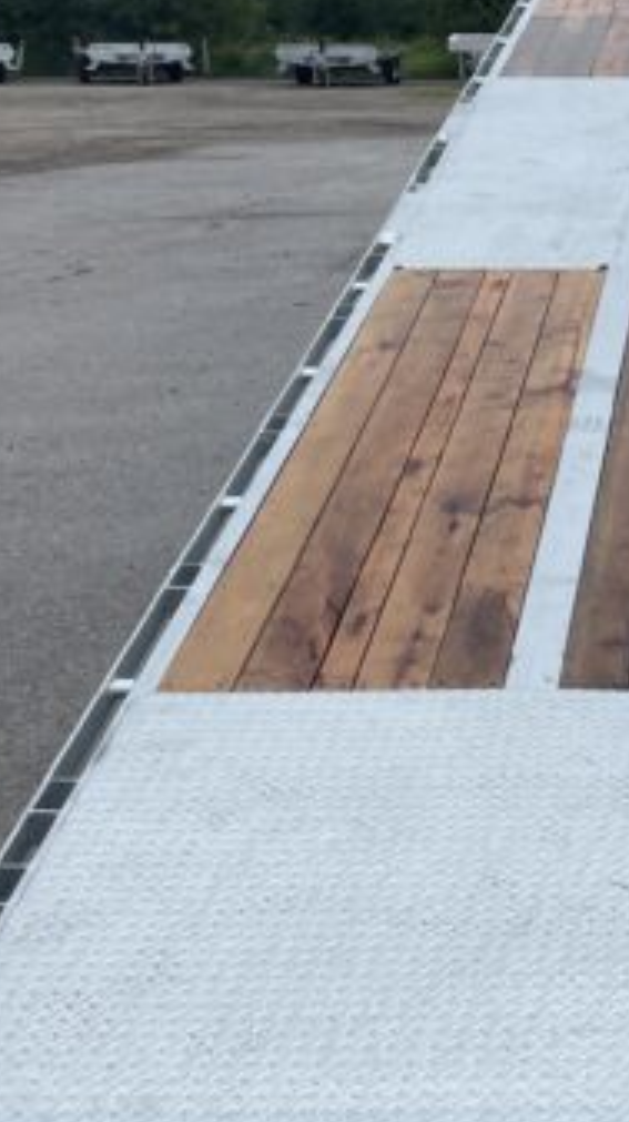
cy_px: 441
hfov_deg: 17.0
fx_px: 1991
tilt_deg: -10.2
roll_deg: +0.8
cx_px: 792
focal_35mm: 67
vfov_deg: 31.4
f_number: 1.6
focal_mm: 4.2
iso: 32
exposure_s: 1/2681
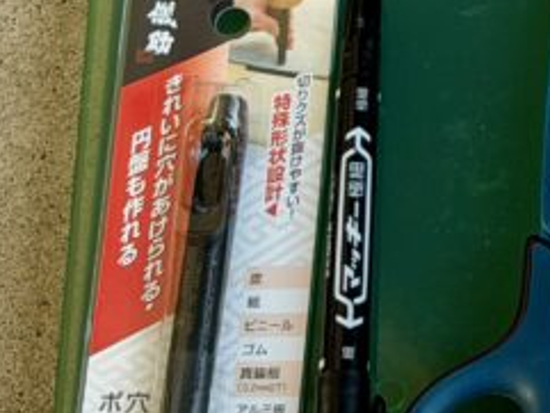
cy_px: -96
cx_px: 929
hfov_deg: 9.3
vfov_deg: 7.2
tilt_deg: -62.8
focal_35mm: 204
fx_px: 3243
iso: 64
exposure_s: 1/342
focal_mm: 6.76
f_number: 1.78
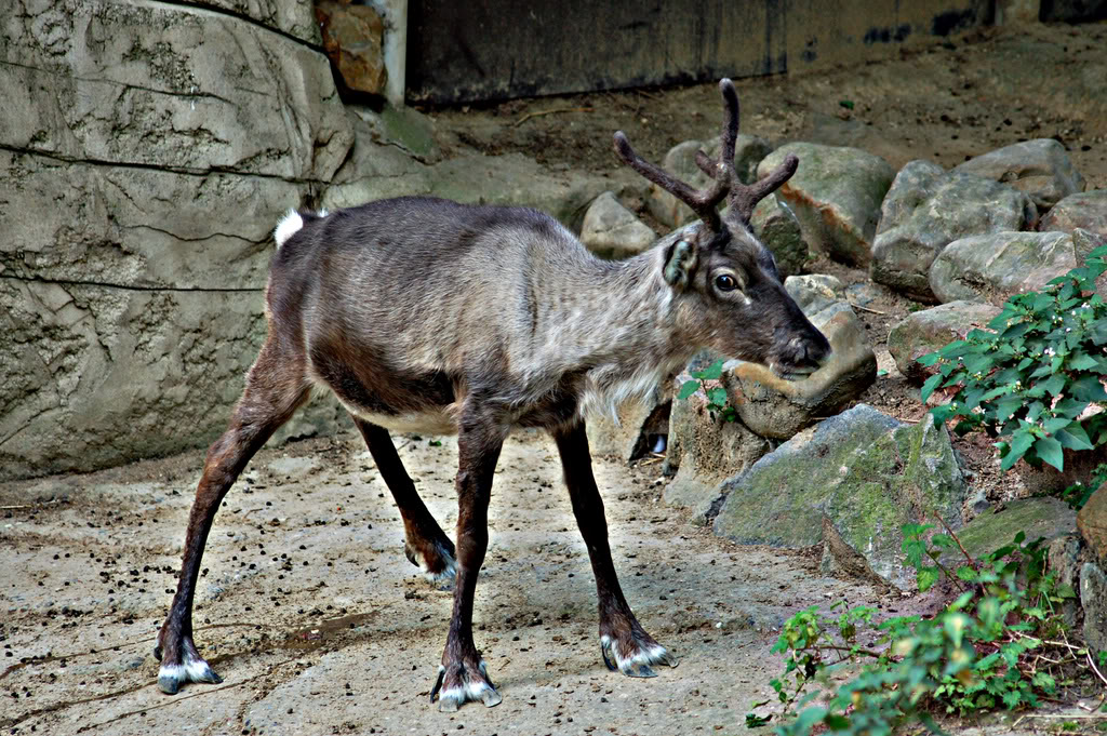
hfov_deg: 10.2
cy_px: 368
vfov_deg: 6.8
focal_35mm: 202
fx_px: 6222
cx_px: 554
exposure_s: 1/160
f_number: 4.5
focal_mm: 135
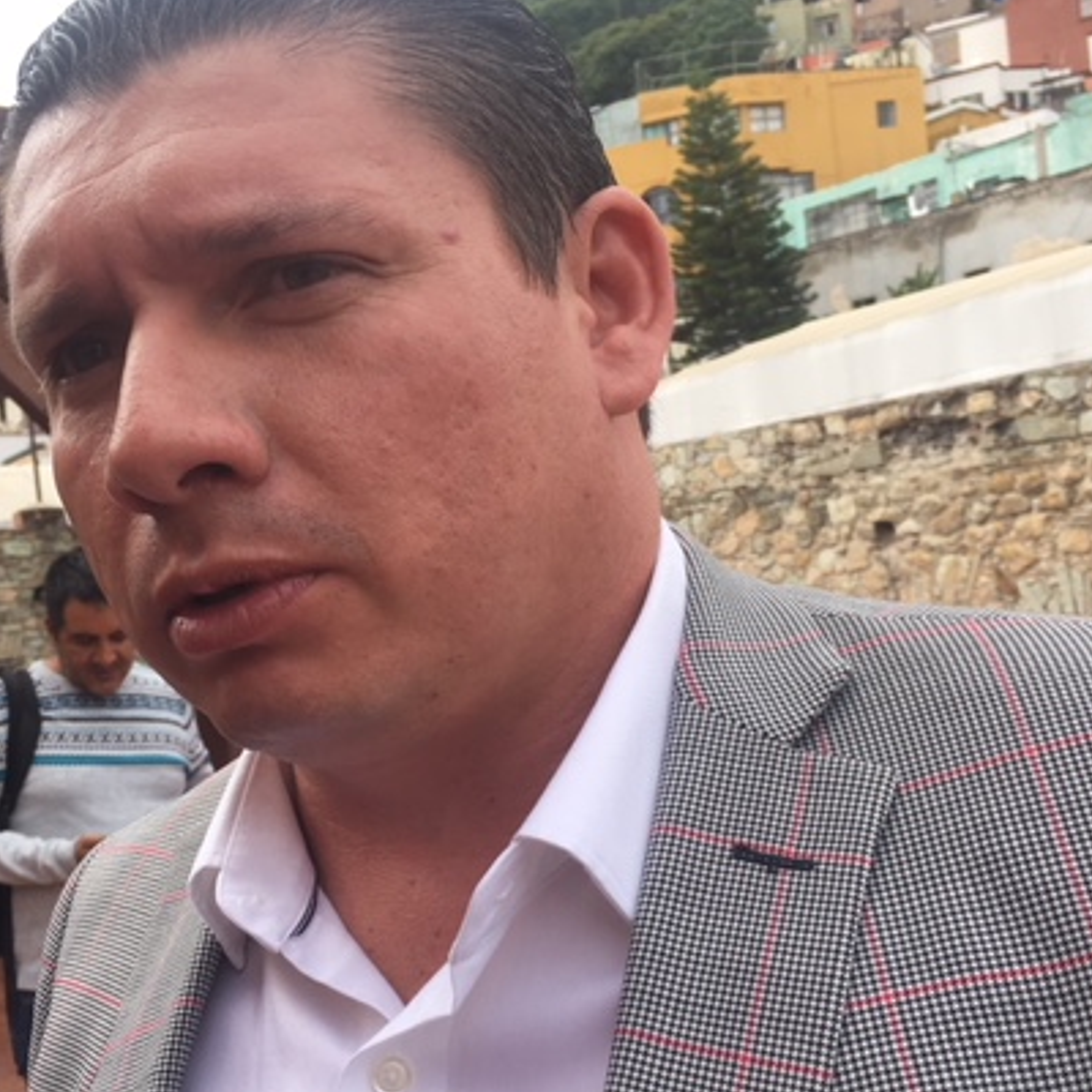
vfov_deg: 40.9
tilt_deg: +0.4
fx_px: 1463
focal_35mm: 41
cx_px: 429
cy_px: 609
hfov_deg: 40.7
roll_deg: +3.5
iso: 25
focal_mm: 4.15
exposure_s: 1/527
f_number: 2.2
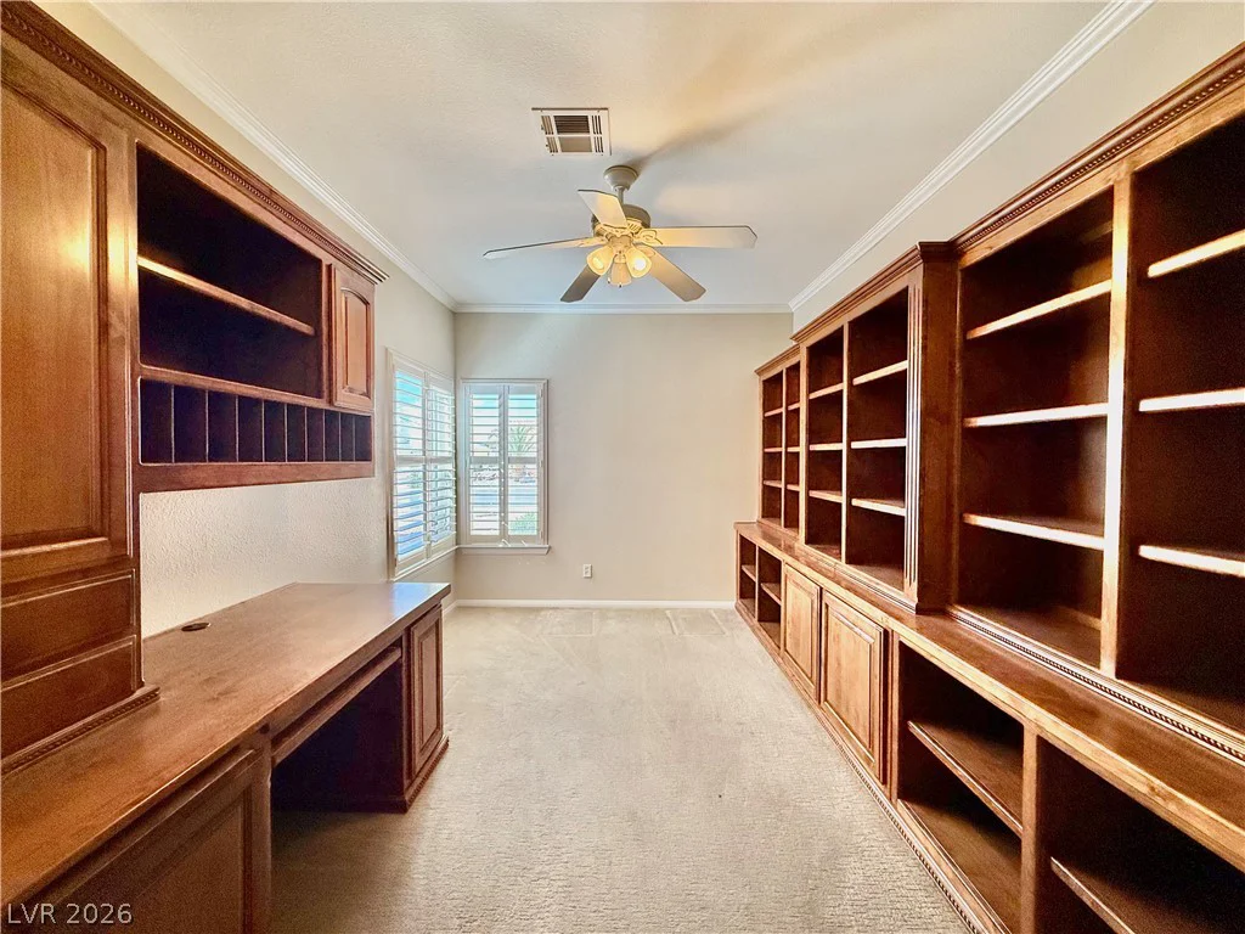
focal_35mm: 14
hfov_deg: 102.1
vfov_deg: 85.7
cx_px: 622
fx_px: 504
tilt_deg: -0.8
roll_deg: +0.3
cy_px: 467
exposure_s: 1/120
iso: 160
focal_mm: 2.22
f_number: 2.2
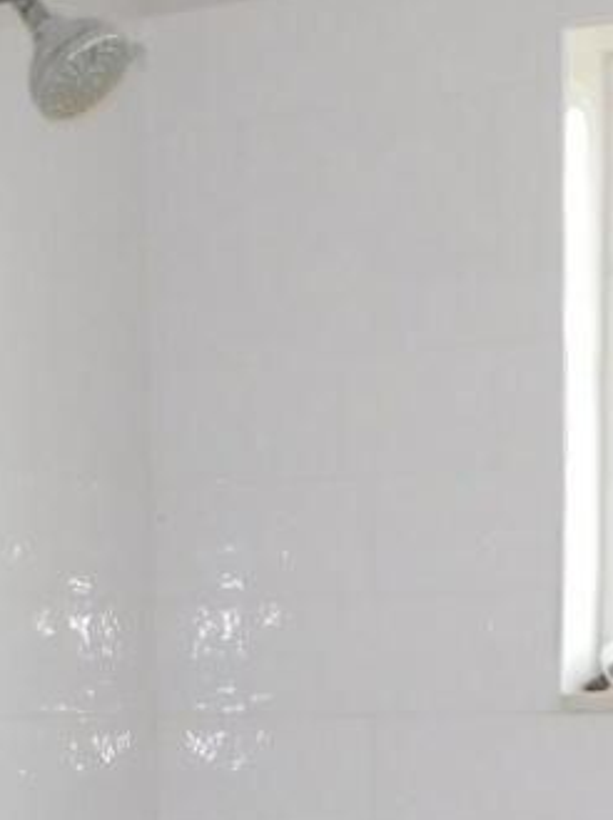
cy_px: 1289
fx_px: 2650
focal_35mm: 112
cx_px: 137
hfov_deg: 13.1
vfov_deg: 15.9
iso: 140
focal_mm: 4
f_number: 3
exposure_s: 1/30
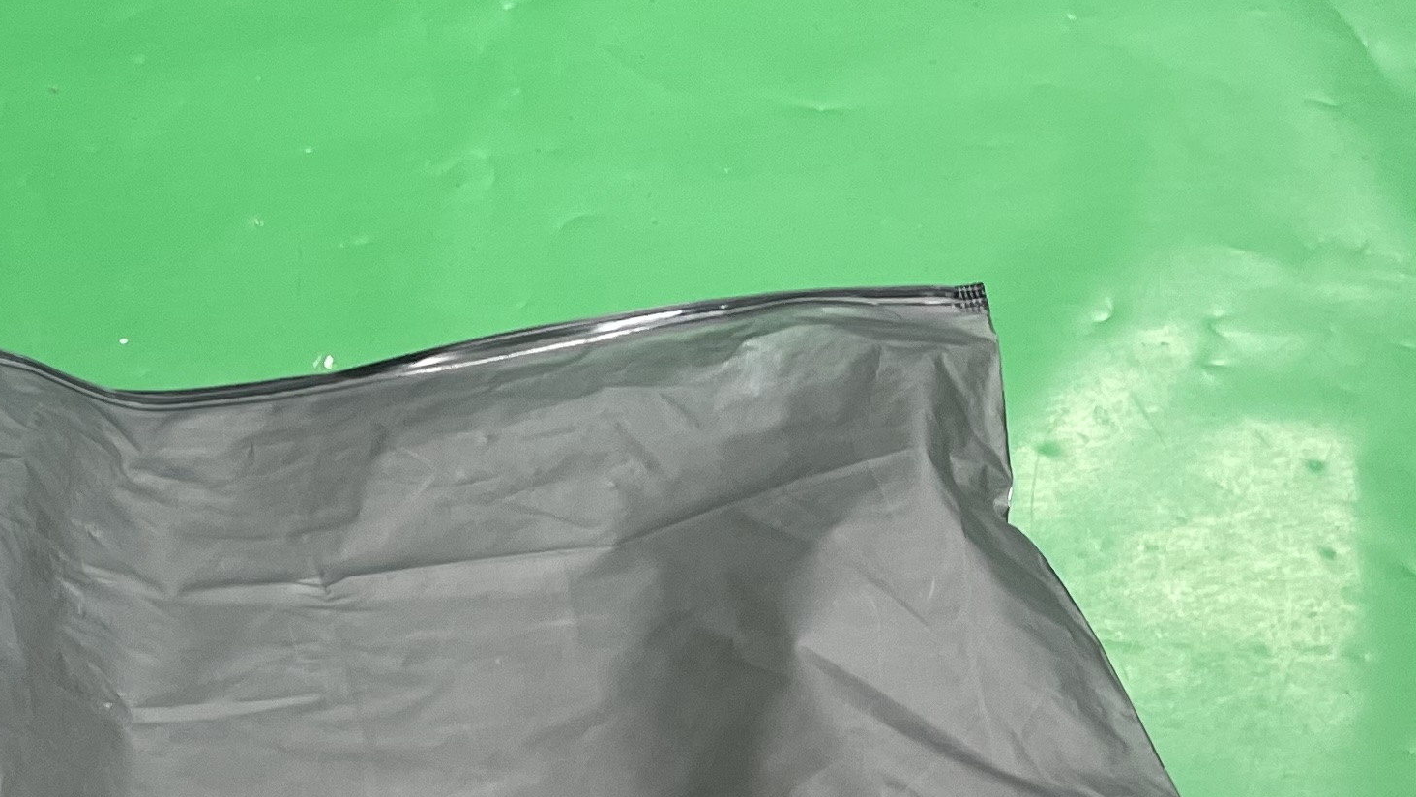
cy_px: 715
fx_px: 2929
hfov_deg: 24.8
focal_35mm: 78
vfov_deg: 15.3
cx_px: -239
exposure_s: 1/100
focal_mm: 4.2
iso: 100
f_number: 1.6
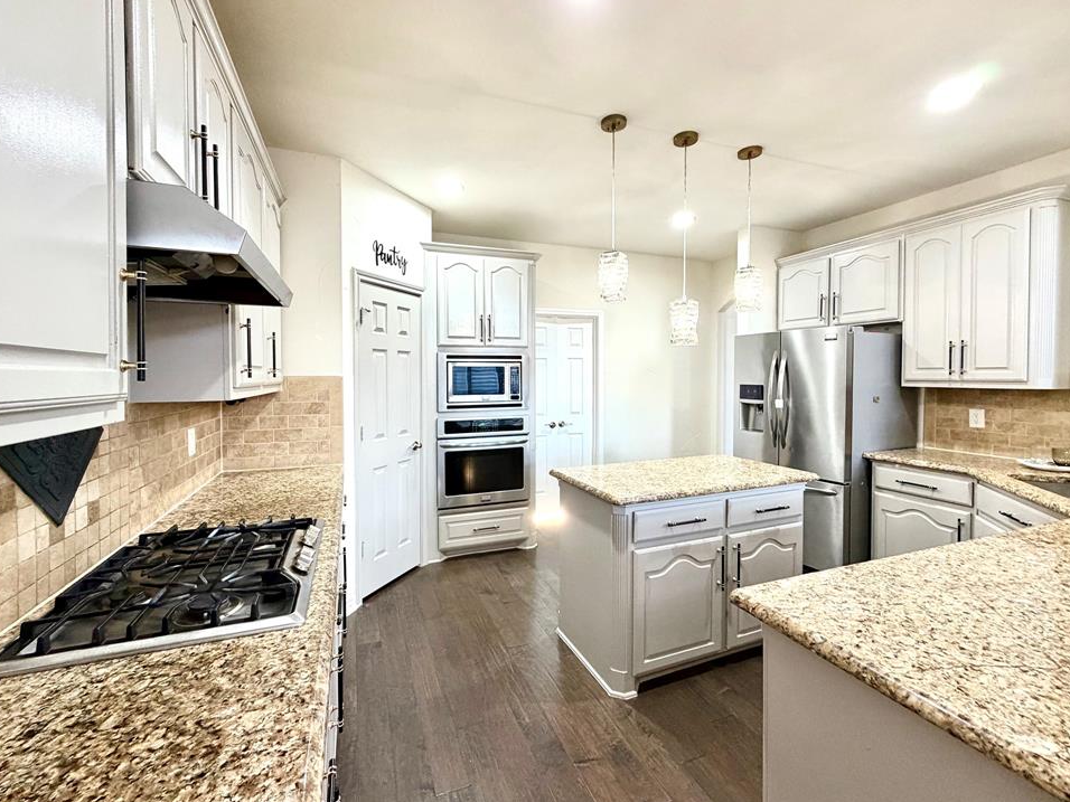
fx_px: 464
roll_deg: +0.6
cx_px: 522
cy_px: 385
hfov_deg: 98.2
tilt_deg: -1.5
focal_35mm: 15
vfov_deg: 81.7
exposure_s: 1/60
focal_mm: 2.22
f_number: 2.2
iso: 250
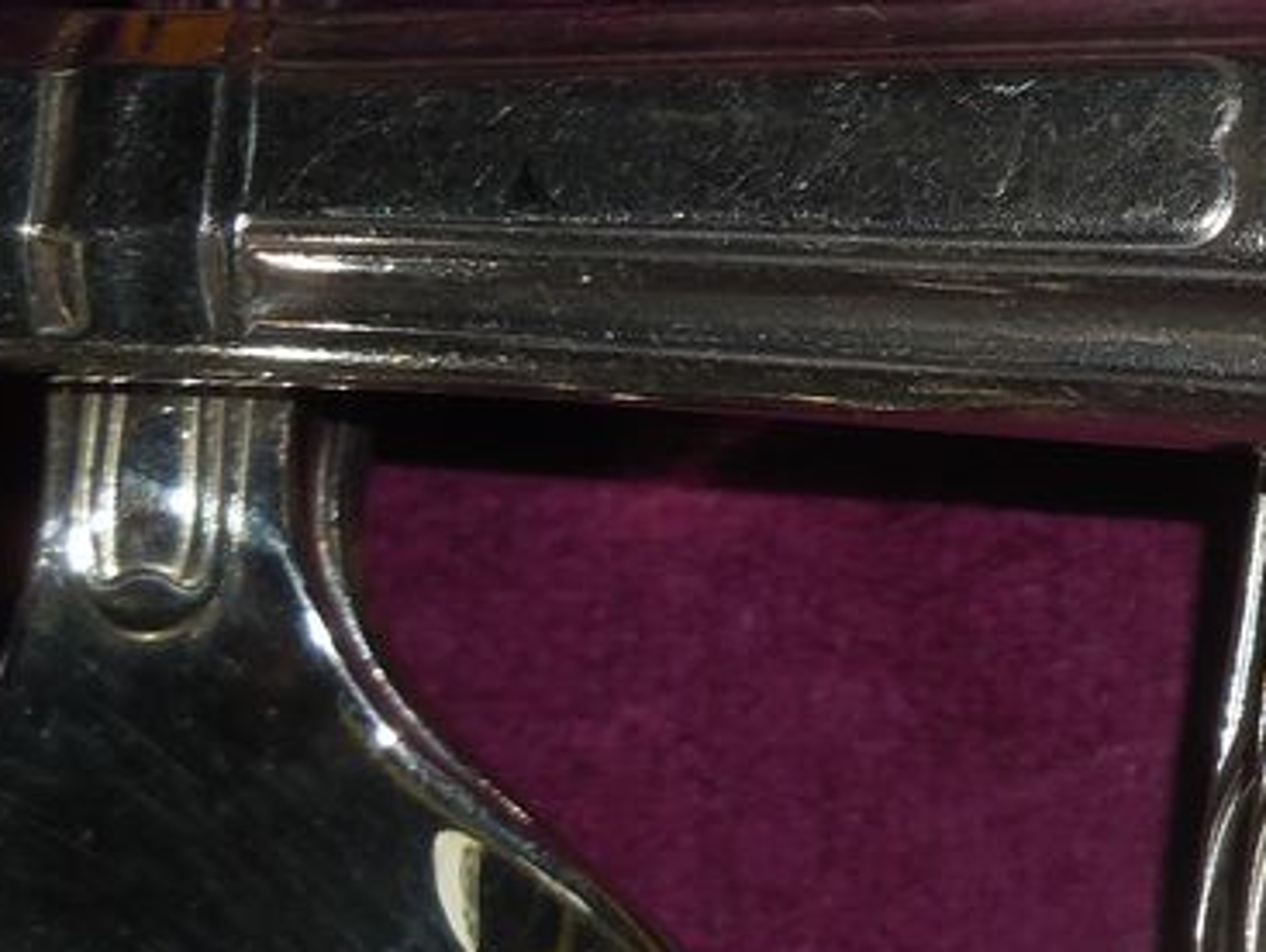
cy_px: 241
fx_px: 6077
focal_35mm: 166
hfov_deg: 11.6
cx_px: 1563
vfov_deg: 8.9
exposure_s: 1/60
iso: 125
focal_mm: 11
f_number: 9
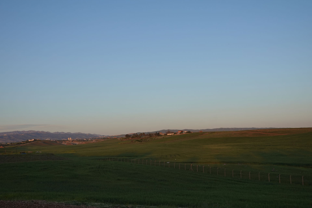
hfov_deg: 43.6
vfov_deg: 29.9
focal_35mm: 45
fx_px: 390
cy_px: 104
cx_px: 156
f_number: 4
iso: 100
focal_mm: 16.54
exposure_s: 1/320
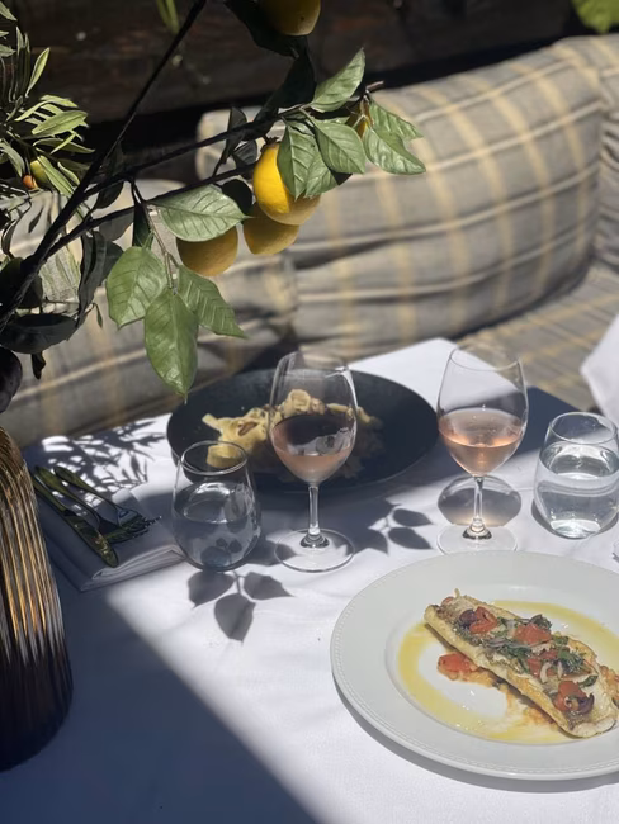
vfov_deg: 30.3
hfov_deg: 22.9
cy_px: 412
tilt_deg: -28.2
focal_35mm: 64
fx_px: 1525
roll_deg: +0.1
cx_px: 310
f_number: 2.2
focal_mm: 7.5
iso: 32
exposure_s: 1/3650
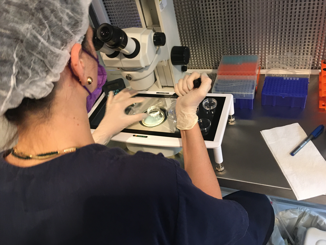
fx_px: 273
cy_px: 122
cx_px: 163
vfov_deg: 48.2
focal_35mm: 29
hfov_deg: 61.7
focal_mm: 4.15
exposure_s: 1/15
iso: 200
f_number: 2.2
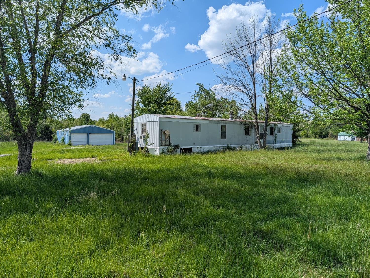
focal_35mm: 24
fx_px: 257
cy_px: 139
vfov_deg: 56.9
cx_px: 185
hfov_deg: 71.5
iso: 19
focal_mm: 6.9
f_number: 1.68
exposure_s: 1/1462
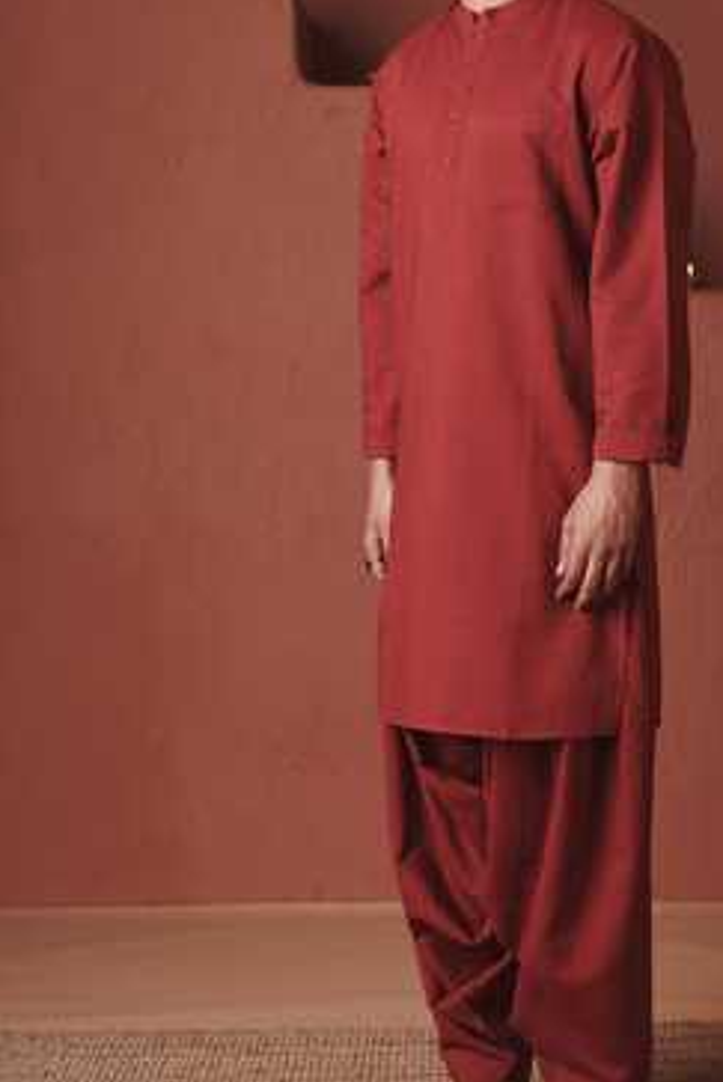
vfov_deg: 27.0
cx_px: 494
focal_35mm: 75
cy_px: 486
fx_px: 2257
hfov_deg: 18.1
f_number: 5.6
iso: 200
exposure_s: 1/160
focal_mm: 52
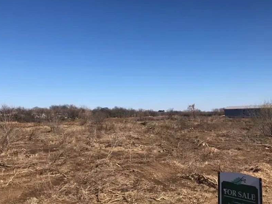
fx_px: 283
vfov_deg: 39.7
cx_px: 133
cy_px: 106
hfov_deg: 51.4
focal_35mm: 36
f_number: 1.8
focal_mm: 3.99
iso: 20
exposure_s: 1/2558
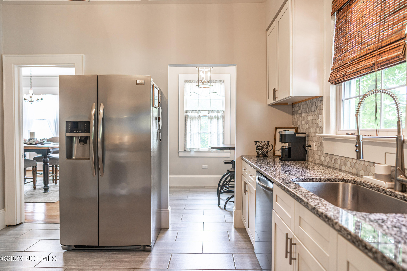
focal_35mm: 24
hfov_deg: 73.5
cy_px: 136
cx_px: 204
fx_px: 273
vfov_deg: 52.9
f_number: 2.5
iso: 250
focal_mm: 24
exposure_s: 1/60
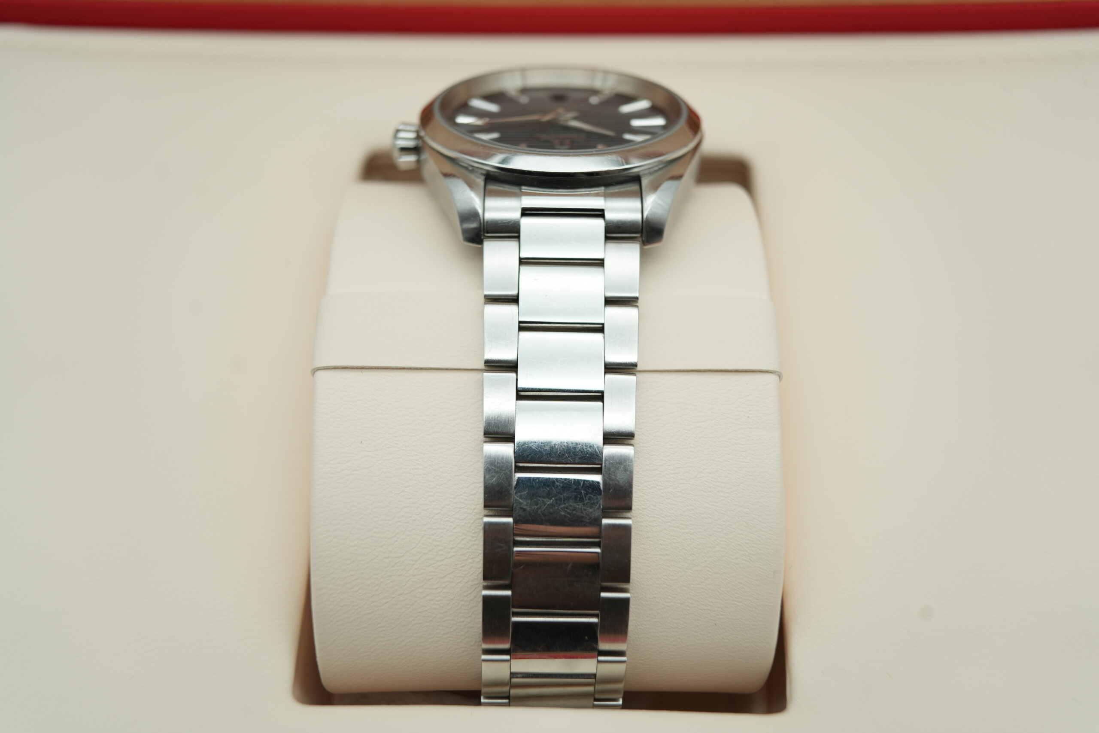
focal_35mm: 35
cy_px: 366
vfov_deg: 37.9
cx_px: 550
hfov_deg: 54.4
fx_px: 1068
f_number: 5
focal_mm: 35
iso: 400
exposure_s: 1/250
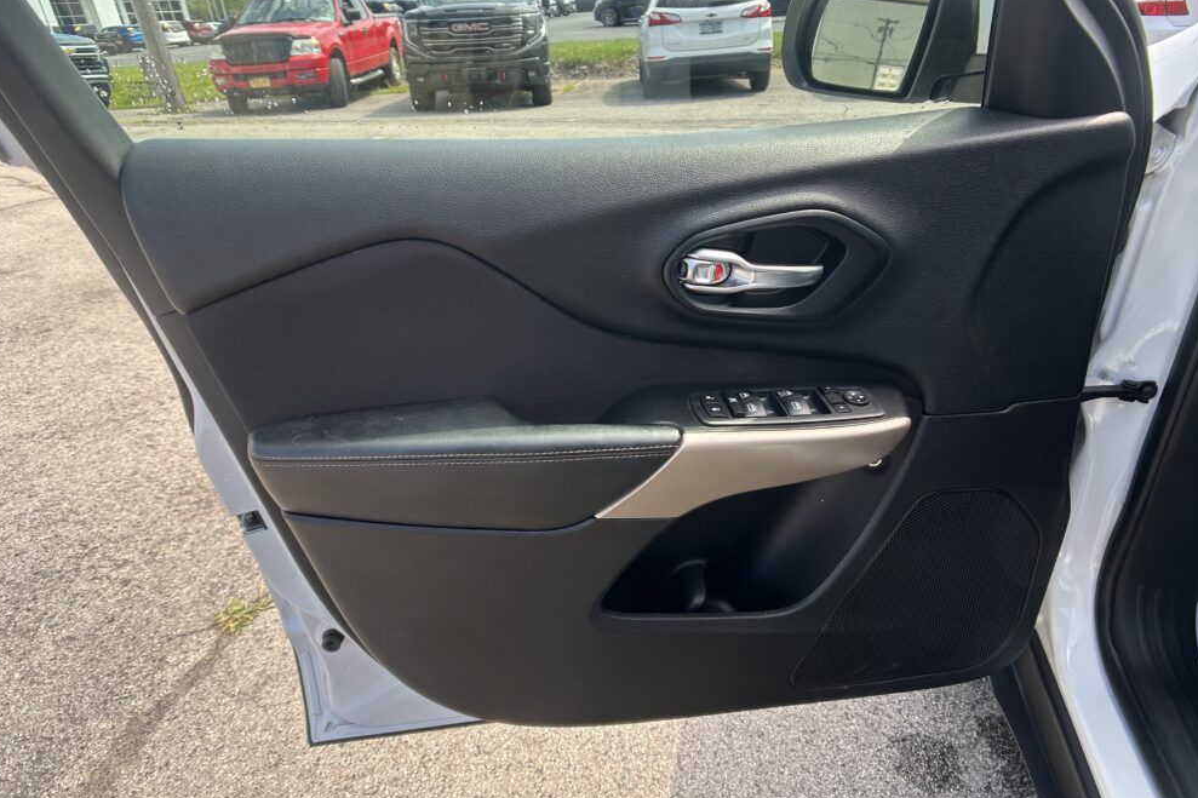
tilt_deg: -27.5
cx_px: 583
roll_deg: +3.4
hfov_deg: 65.5
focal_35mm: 28
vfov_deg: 46.3
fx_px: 932
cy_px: 346
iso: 50
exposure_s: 1/696
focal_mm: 5.7
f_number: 1.5
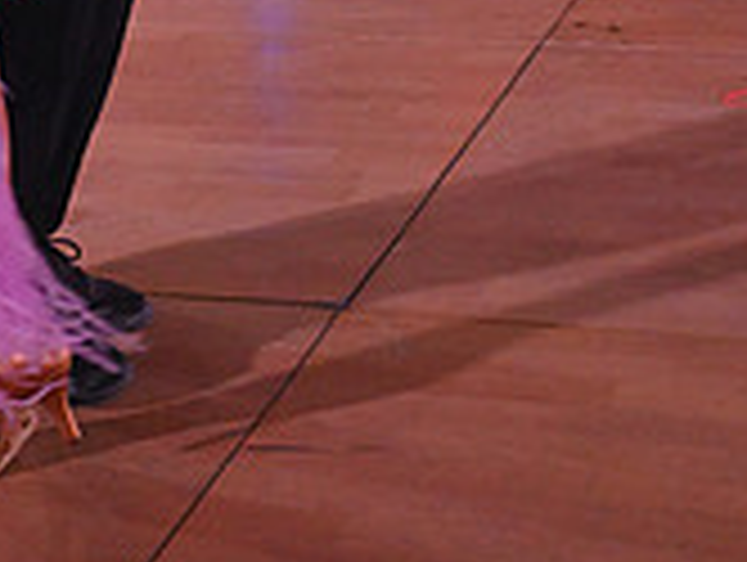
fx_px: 2464
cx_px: 124
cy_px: -454
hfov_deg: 17.1
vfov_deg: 12.0
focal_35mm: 114
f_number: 6.3
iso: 3200
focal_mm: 34
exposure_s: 1/320
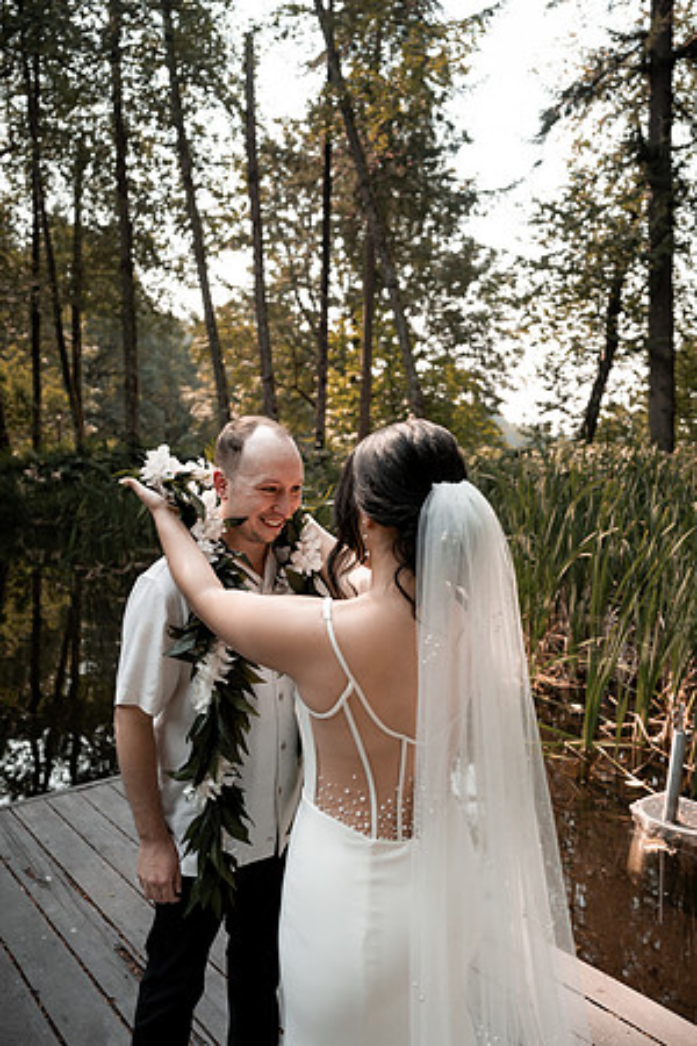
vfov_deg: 73.7
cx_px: 348
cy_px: 523
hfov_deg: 53.1
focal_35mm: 24
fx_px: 697
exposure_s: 1/1000
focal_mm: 24
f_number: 2.8
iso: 160
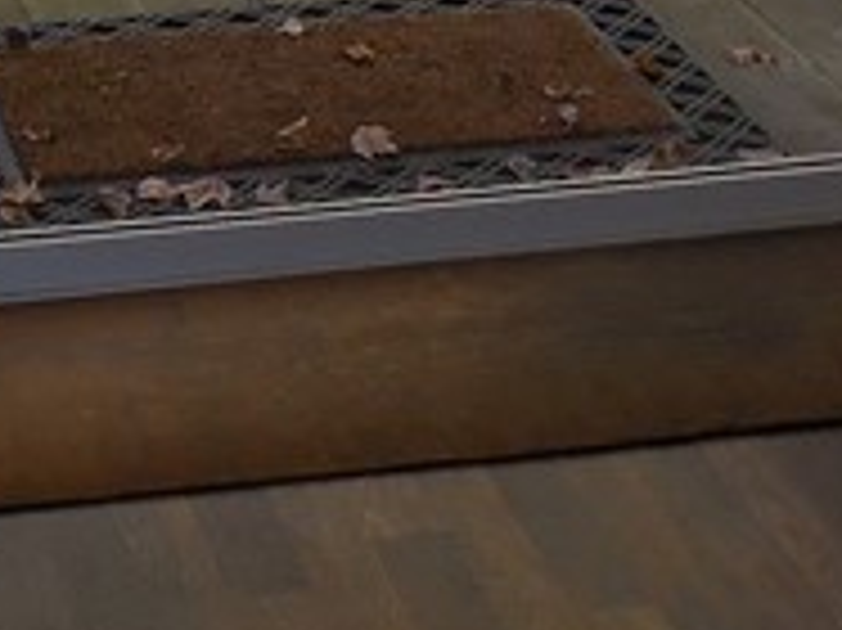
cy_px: -562
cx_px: 221
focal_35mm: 137
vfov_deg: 10.1
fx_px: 3330
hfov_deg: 14.4
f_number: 3.7
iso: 125
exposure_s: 1/50
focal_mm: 4.5
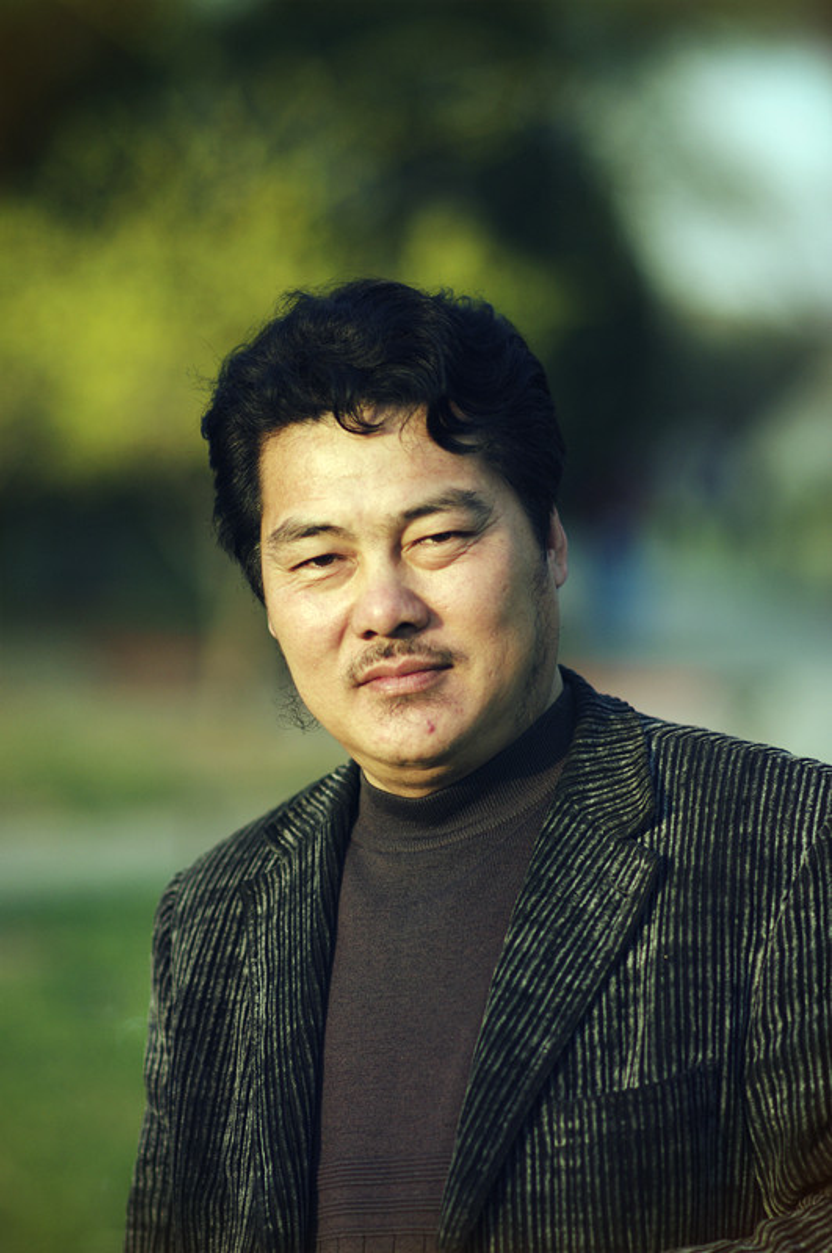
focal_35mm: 128
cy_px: 626
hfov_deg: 10.7
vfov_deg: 16.1
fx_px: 4433
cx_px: 416
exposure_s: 1/2000
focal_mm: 85
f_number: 1.4
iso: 100
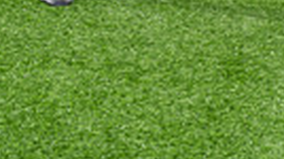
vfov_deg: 5.0
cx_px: 273
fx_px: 1745
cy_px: -276
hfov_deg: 9.3
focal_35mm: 232
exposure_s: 1/250
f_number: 8
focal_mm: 66
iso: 320
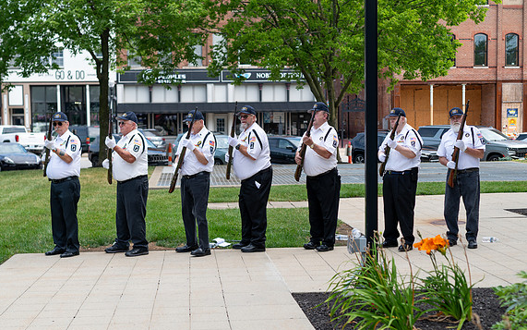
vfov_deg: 21.0
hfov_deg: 33.0
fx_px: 891
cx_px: 251
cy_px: 177
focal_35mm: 62
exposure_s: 1/500
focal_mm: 50
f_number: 3.5
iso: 100
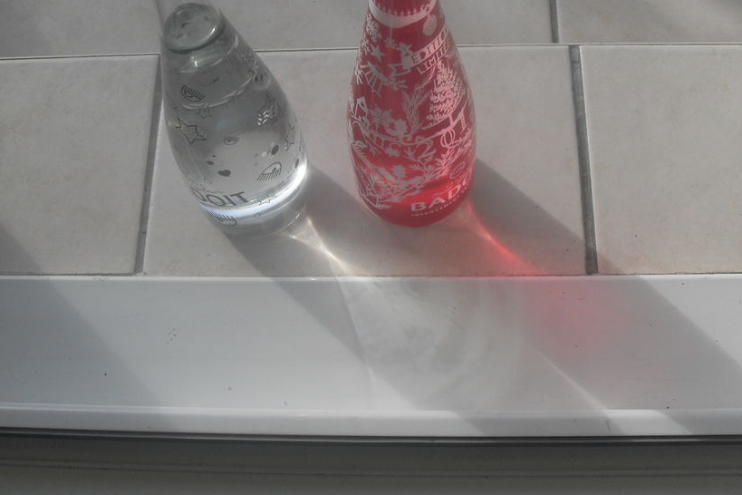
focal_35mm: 47
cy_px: 160
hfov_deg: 41.9
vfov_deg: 28.4
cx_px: 379
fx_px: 969
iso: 80
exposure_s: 1/90
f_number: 8.9
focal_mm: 6.3
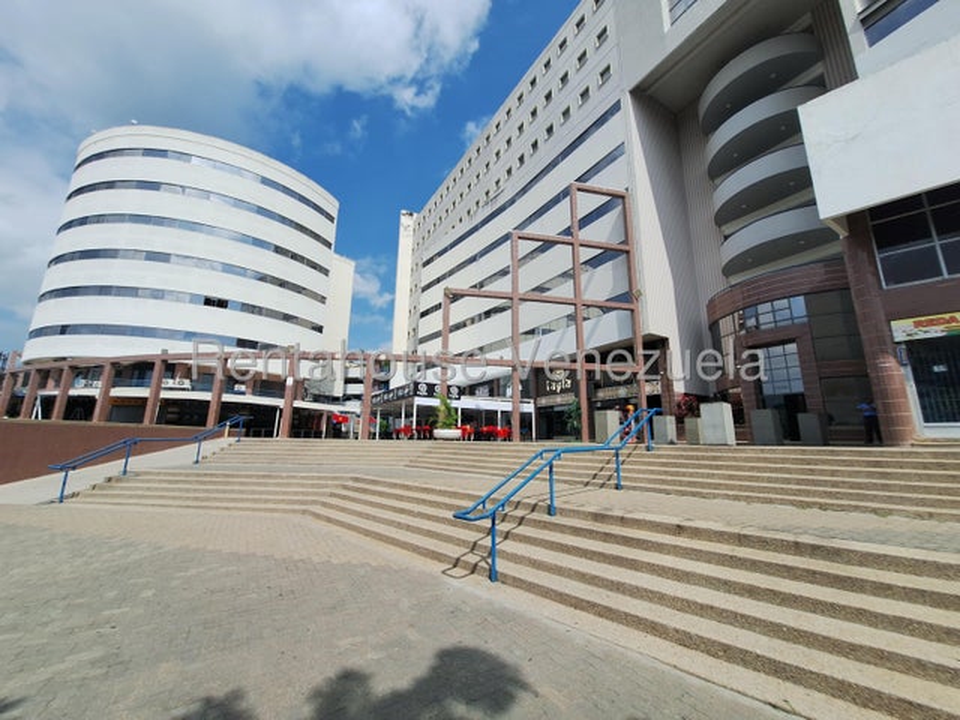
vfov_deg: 89.9
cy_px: 360
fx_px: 361
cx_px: 480
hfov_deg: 106.2
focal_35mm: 13
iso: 40
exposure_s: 1/1976
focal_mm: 1.74
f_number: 2.2
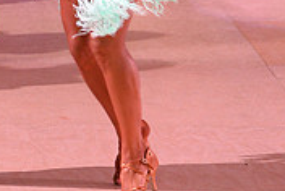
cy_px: -71
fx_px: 2553
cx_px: 6
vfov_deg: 4.3
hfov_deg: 6.4
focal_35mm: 322
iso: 2500
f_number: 4.5
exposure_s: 1/250
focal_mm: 98
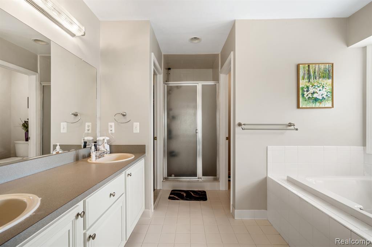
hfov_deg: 96.8
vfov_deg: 73.7
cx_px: 186
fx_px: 165
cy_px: 124
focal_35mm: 16
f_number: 7.1
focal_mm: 16
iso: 200
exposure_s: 1/13
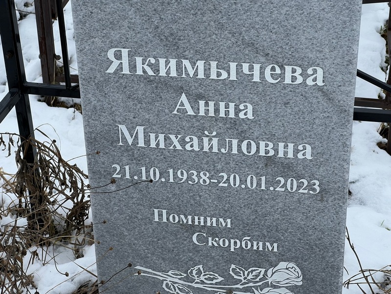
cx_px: 196
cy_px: 147
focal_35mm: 77
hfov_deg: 25.3
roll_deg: +3.6
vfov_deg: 19.1
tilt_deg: -29.4
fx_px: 870
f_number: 2.8
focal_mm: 9
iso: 32
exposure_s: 1/99
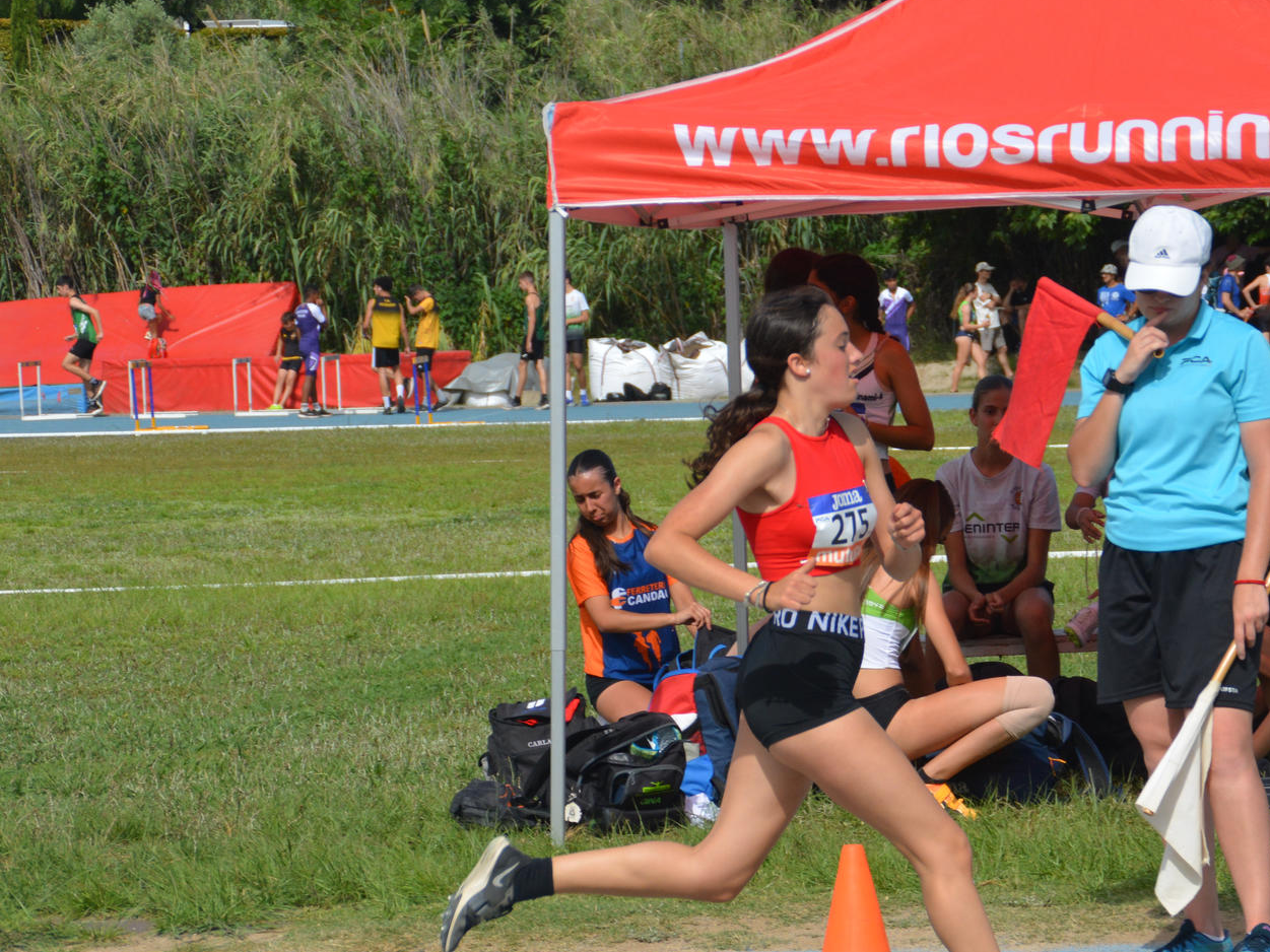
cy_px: 669
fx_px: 7447
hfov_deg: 9.7
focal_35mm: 203
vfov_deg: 7.3
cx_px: 885
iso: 400
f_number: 7.1
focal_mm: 86
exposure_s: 1/1600
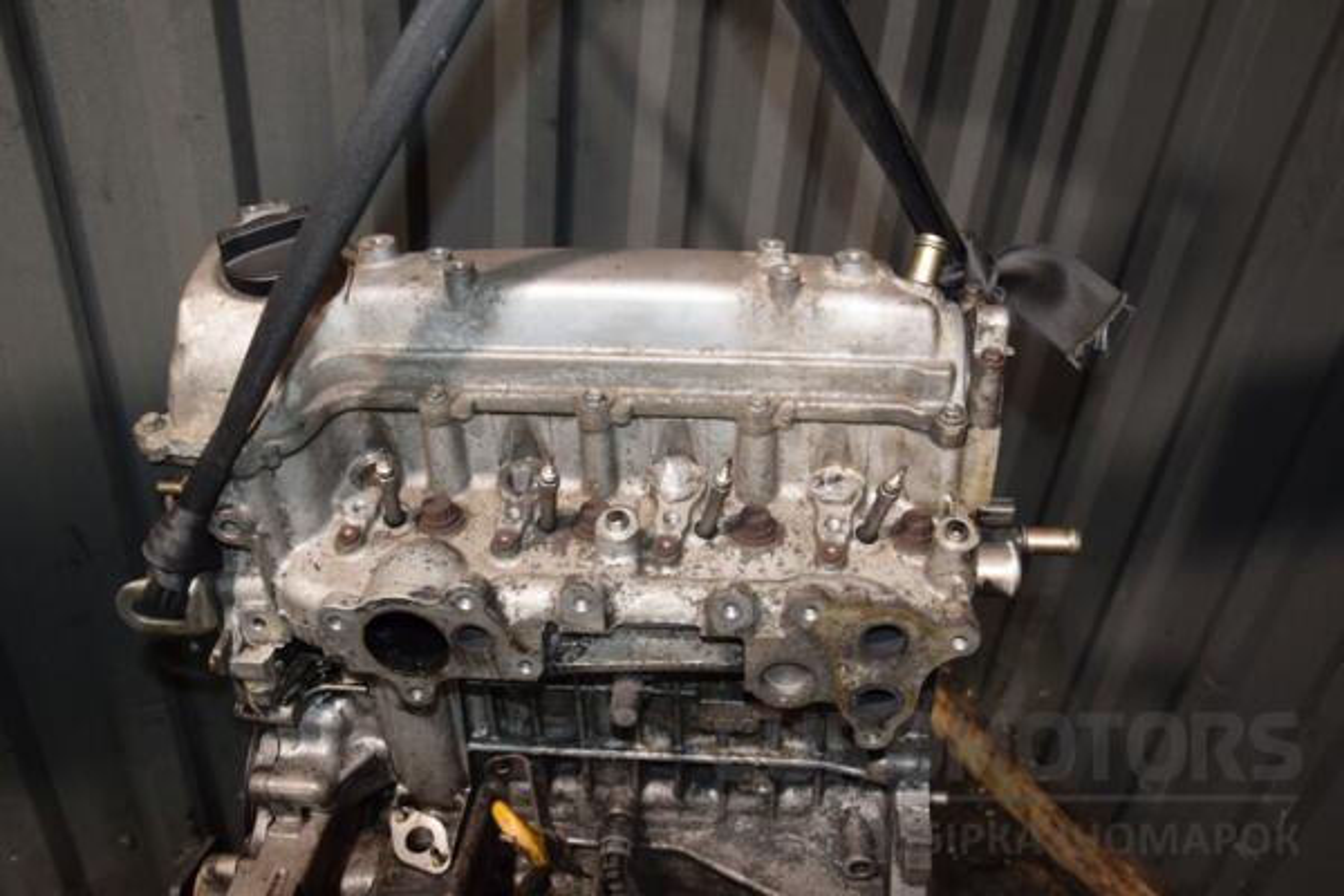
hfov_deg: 59.5
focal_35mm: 32
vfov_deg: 41.7
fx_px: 1176
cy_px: 448
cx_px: 672
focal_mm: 21
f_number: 5
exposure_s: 1/60
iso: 800
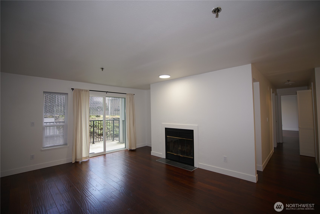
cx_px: 160
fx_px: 142
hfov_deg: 96.7
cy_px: 107
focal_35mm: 16
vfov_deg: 73.7
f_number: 4
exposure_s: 1/50
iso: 200
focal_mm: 16
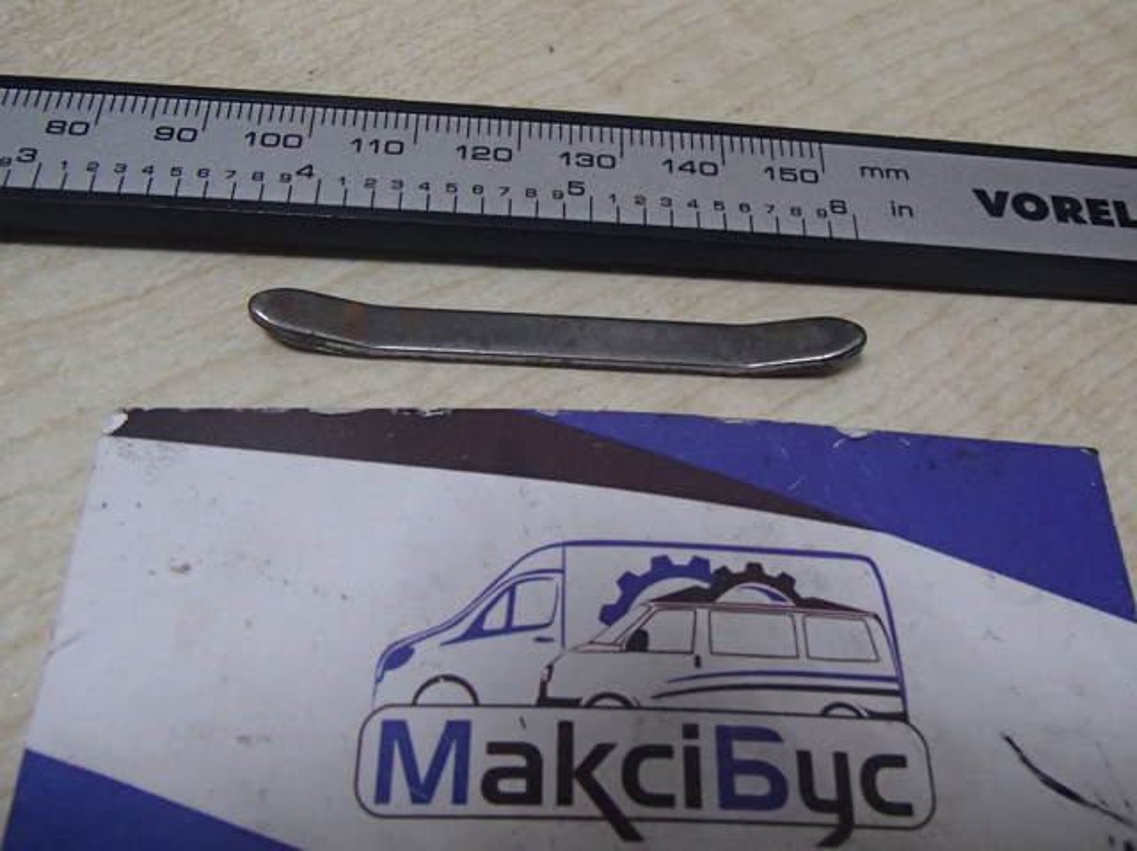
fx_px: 1214
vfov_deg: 38.6
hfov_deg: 50.2
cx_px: 568
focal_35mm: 37
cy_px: 426
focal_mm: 6.64
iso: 800
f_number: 4.7
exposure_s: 1/60
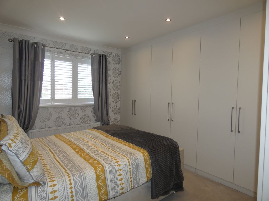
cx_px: 134
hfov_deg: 81.7
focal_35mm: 20
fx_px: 155
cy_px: 100
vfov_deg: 66.0
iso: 80
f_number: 2.8
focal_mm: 3.6
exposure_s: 1/60
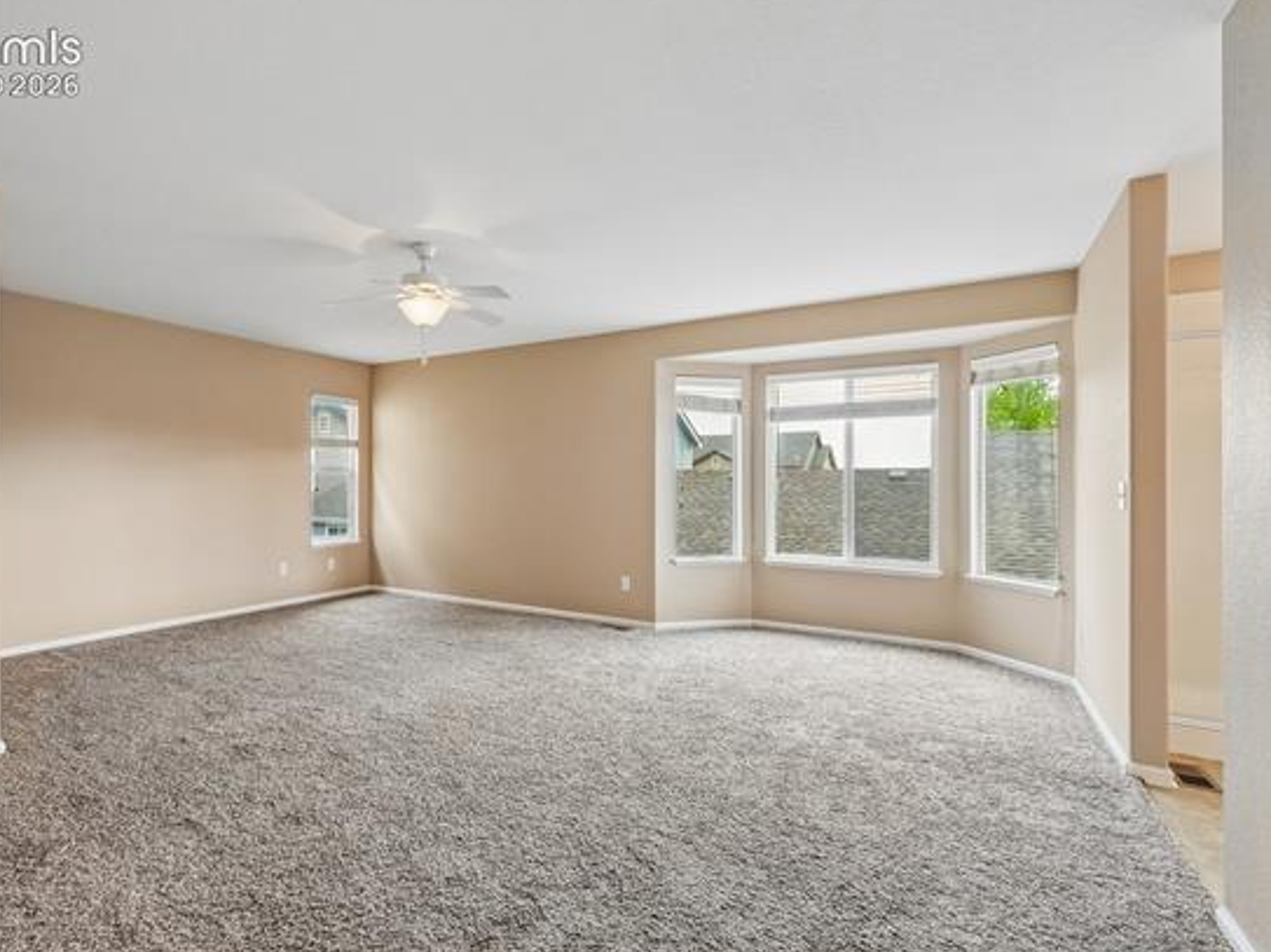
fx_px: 624
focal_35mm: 17
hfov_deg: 90.5
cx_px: 545
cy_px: 465
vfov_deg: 74.7
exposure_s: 1/25
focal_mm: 10
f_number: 9
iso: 640
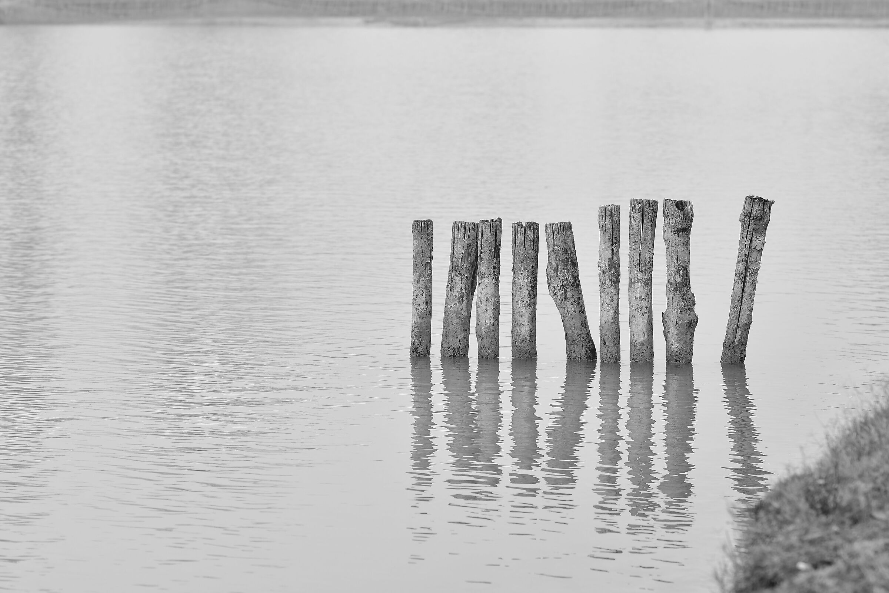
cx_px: 444
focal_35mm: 127
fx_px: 3136
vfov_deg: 10.8
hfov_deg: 16.1
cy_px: 296
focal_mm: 85
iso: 100
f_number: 2.5
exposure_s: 1/400
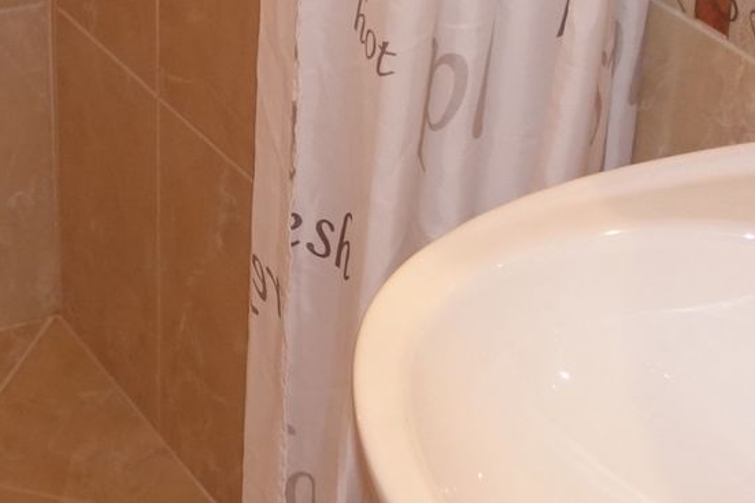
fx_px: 2558
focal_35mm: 122
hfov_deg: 16.6
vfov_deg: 11.1
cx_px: 95
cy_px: 31
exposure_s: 1/30
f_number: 1.8
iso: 200
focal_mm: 8.8
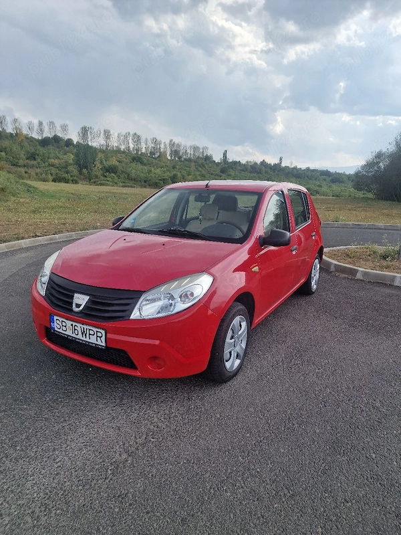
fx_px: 355
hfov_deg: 58.9
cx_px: 200
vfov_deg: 73.9
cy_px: 268
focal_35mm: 23
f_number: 1.8
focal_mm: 6.4
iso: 50
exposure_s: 1/500
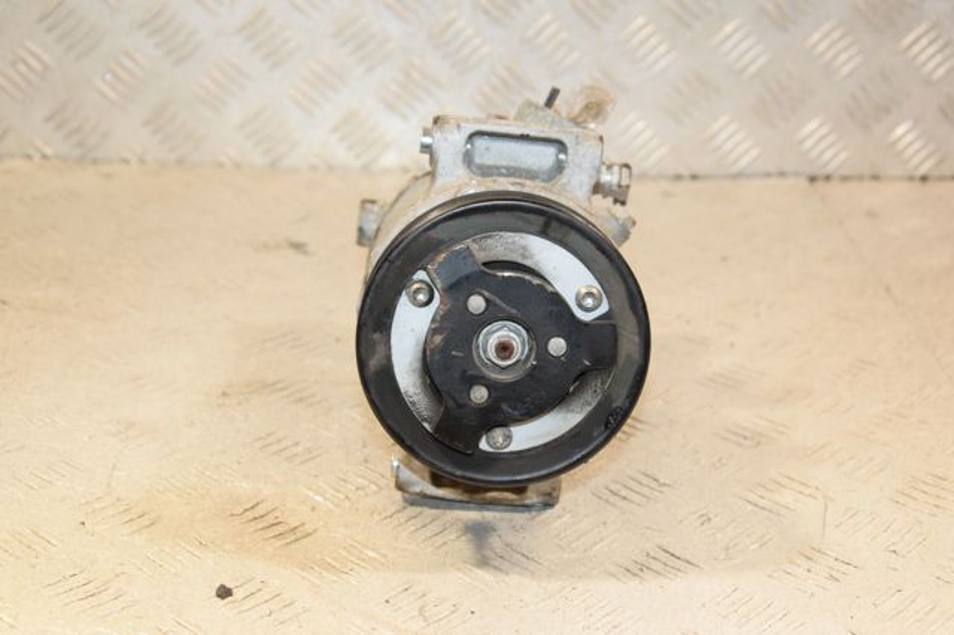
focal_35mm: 68
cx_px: 477
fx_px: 1788
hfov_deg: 29.9
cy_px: 318
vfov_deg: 20.1
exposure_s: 1/200
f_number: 5.6
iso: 1600
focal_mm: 45
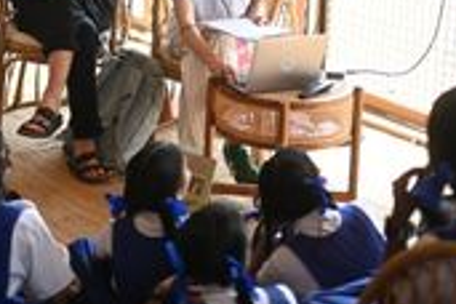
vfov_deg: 14.6
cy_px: -72
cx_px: 227
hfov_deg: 22.6
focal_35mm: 90
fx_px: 1140
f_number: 1.4
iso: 160
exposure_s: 1/640
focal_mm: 35
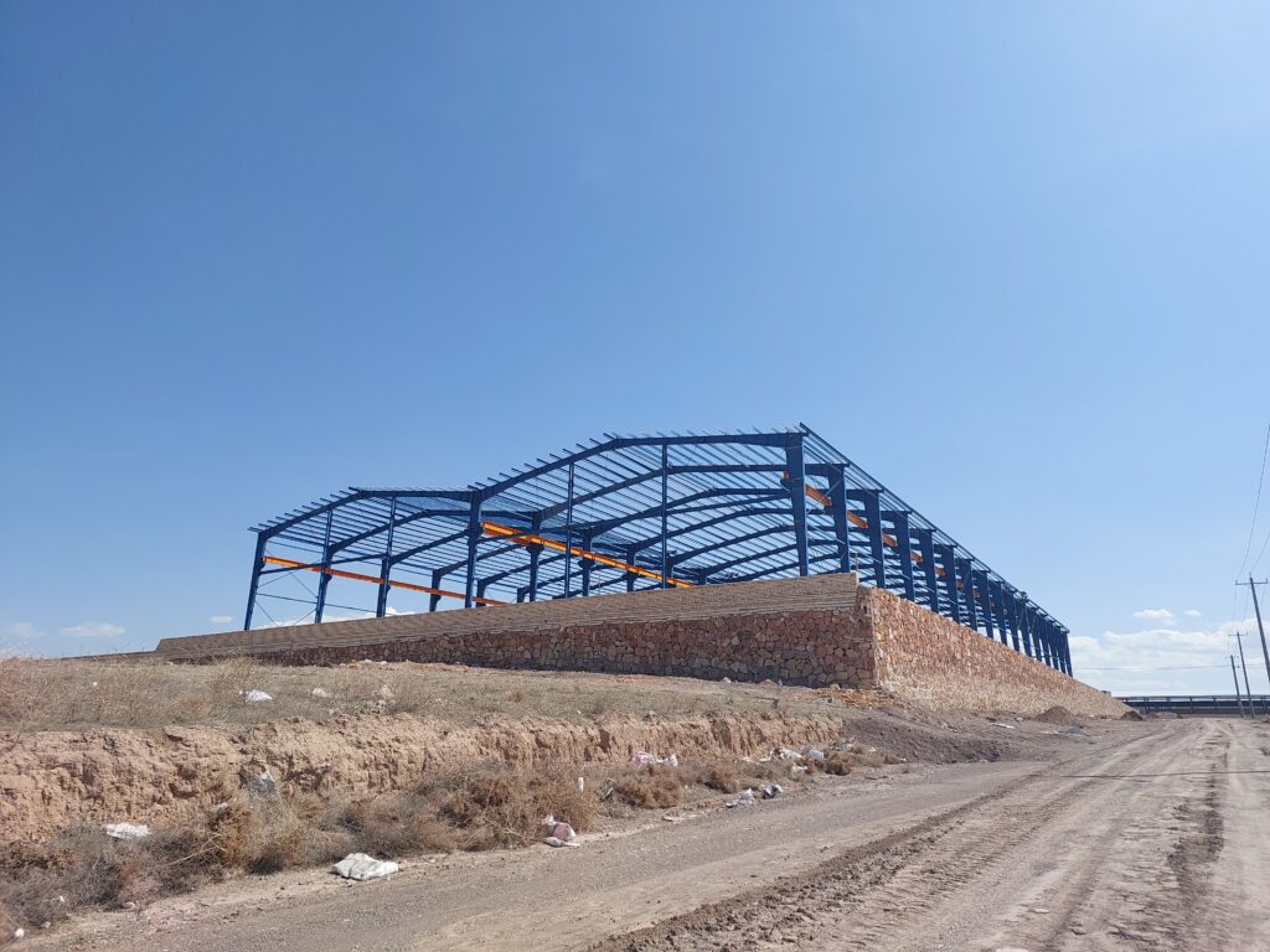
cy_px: 476
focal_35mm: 23
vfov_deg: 58.9
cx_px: 635
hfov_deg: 73.9
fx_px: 844
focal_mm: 5.06
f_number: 1.8
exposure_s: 1/1282
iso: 25
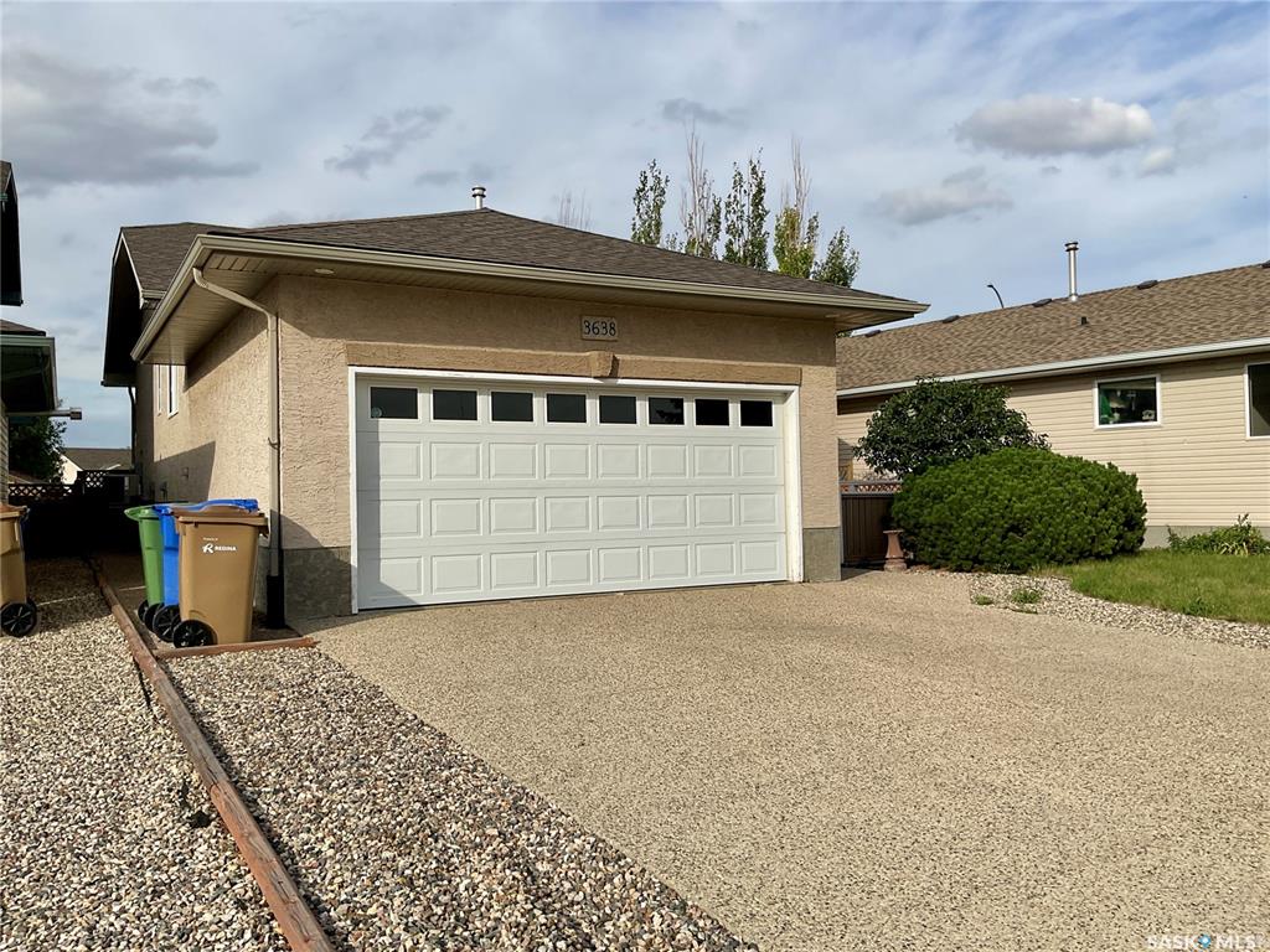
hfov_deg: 61.7
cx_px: 635
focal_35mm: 29
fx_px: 1064
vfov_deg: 48.2
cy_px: 476
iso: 16
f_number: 1.8
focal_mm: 3
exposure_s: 1/2227
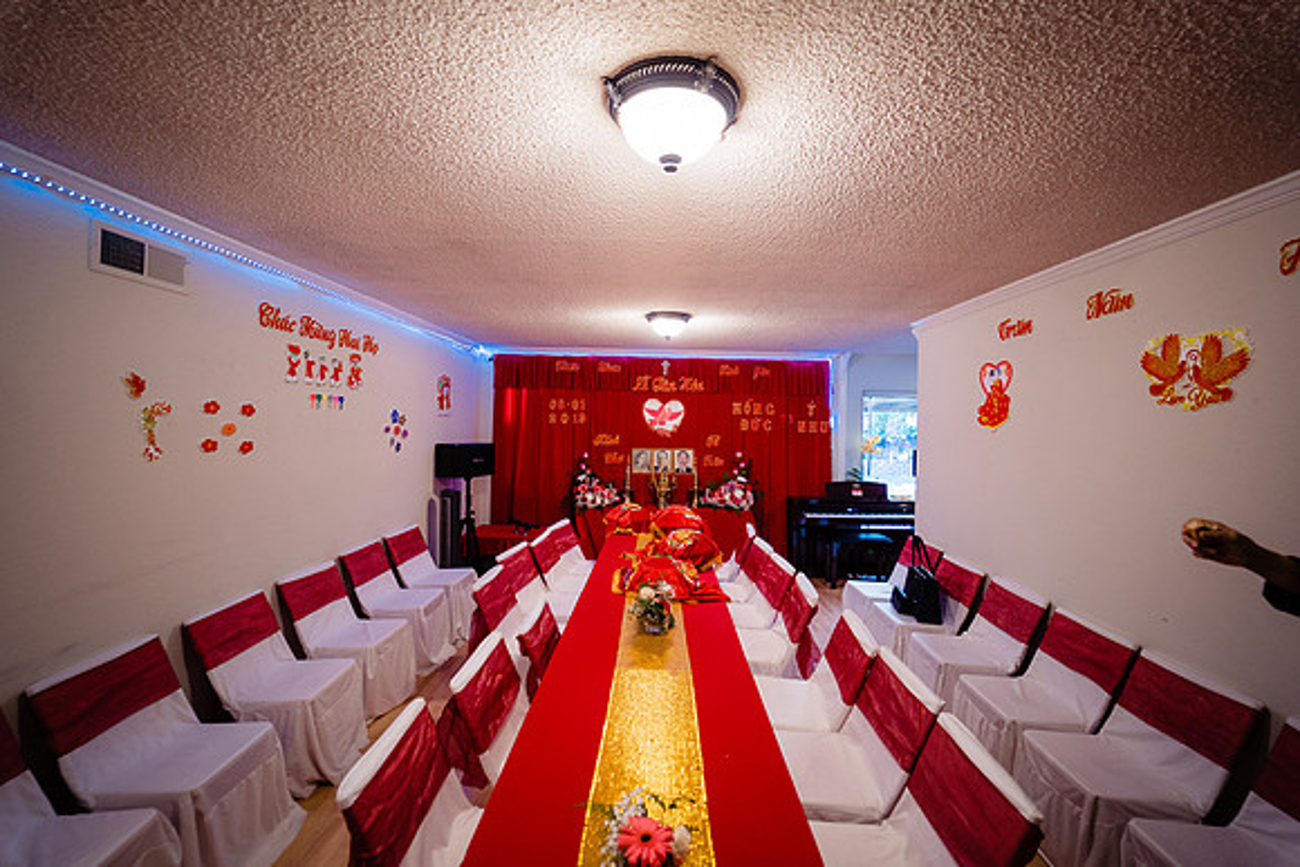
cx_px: 650
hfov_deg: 104.2
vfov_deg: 81.2
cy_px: 434
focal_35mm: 14
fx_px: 506
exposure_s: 1/200
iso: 1250
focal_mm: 14
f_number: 2.8
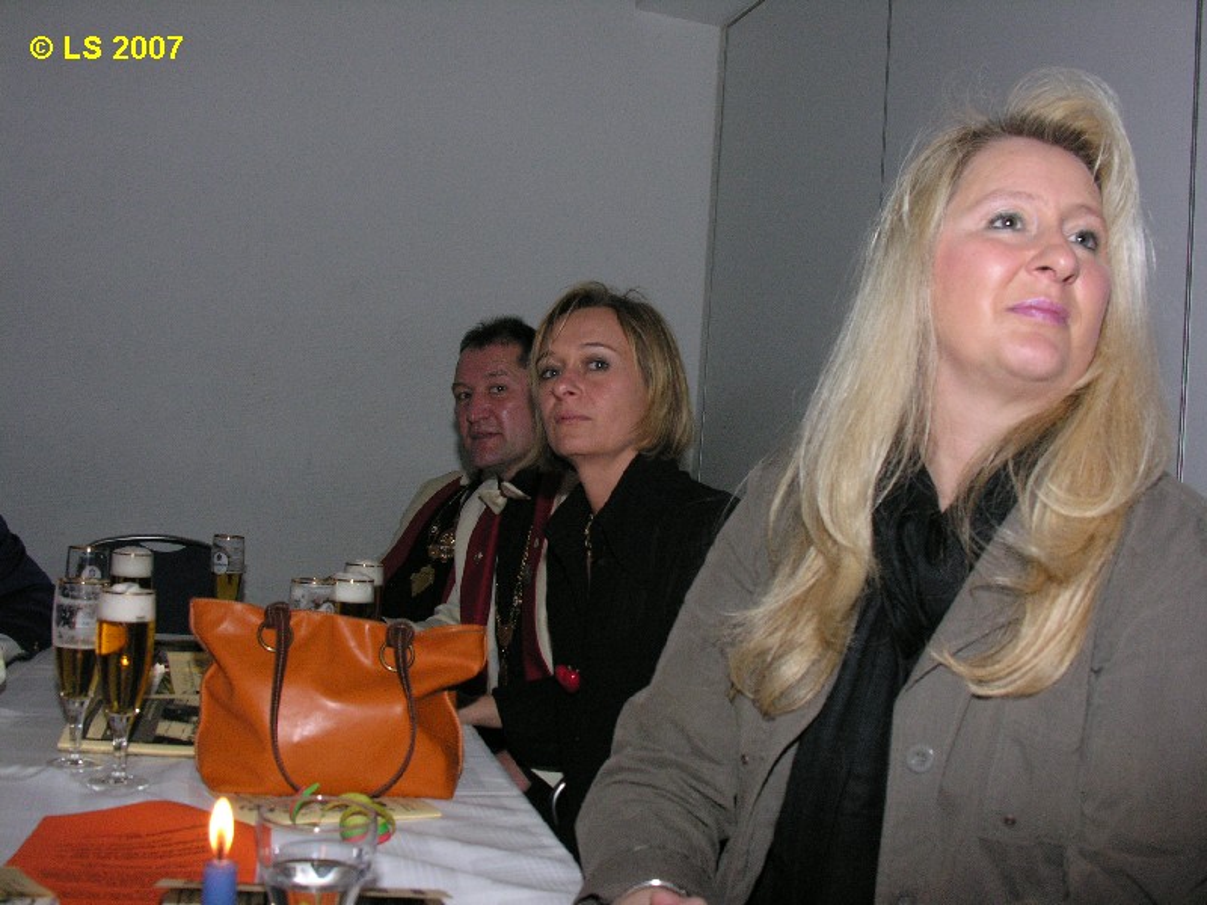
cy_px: 452
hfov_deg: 52.6
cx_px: 604
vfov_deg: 40.7
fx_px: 1220
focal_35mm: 35
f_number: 4
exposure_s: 1/60.1
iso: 200
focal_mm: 8.9
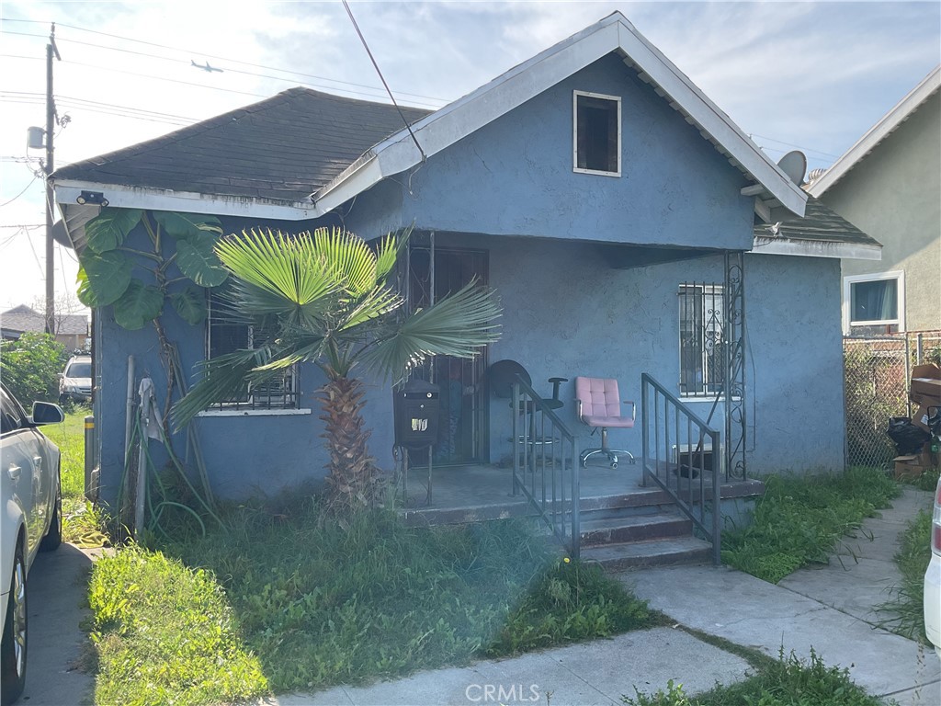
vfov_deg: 48.2
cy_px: 353
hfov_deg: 61.7
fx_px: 788
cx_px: 470
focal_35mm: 29
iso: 16
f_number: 1.8
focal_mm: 3
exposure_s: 1/666
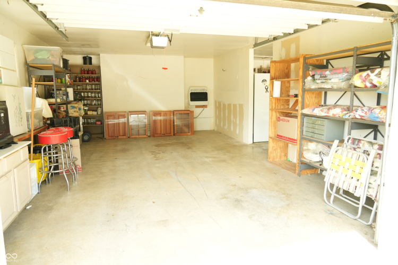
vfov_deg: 53.1
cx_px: 199
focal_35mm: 24
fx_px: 265
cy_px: 132
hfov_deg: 73.7
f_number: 6.3
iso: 1600
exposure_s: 1/125
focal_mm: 24
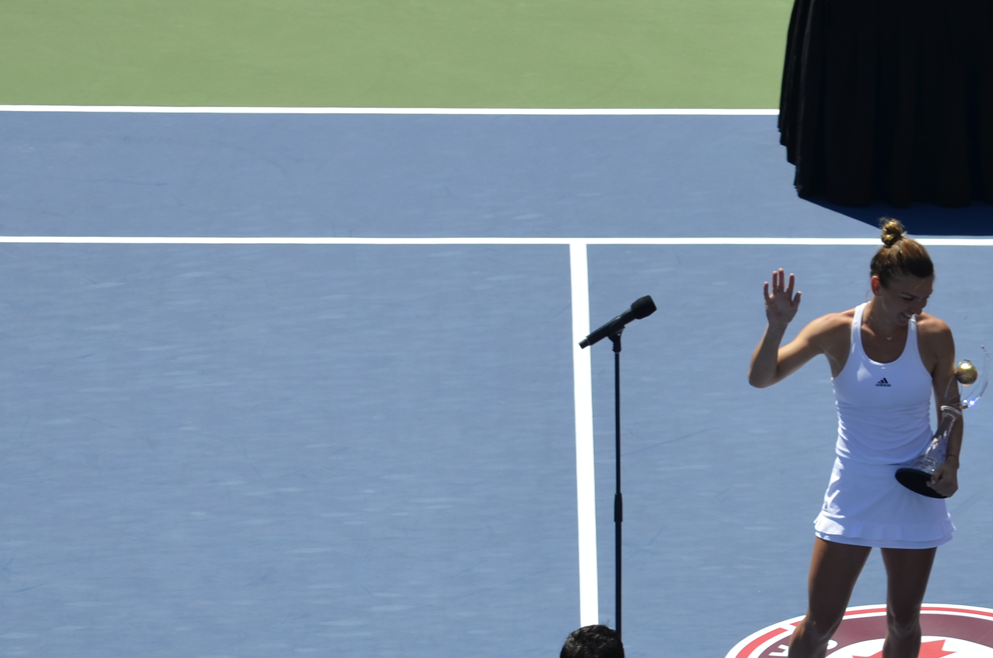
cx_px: 713
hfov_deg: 3.5
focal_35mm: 585
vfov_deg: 2.3
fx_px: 16107
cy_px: 465
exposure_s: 1/800
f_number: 5
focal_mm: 165
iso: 100
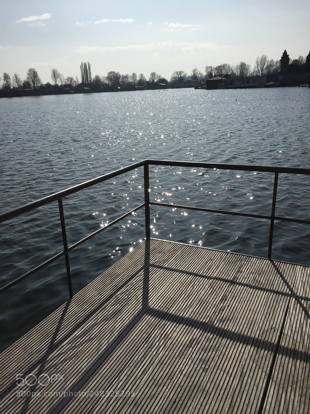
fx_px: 346
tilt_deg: -18.3
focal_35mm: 29
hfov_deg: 48.2
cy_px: 207
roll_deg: +2.7
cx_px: 155
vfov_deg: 61.7
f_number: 2.2
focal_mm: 4.15
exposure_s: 1/9901
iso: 32
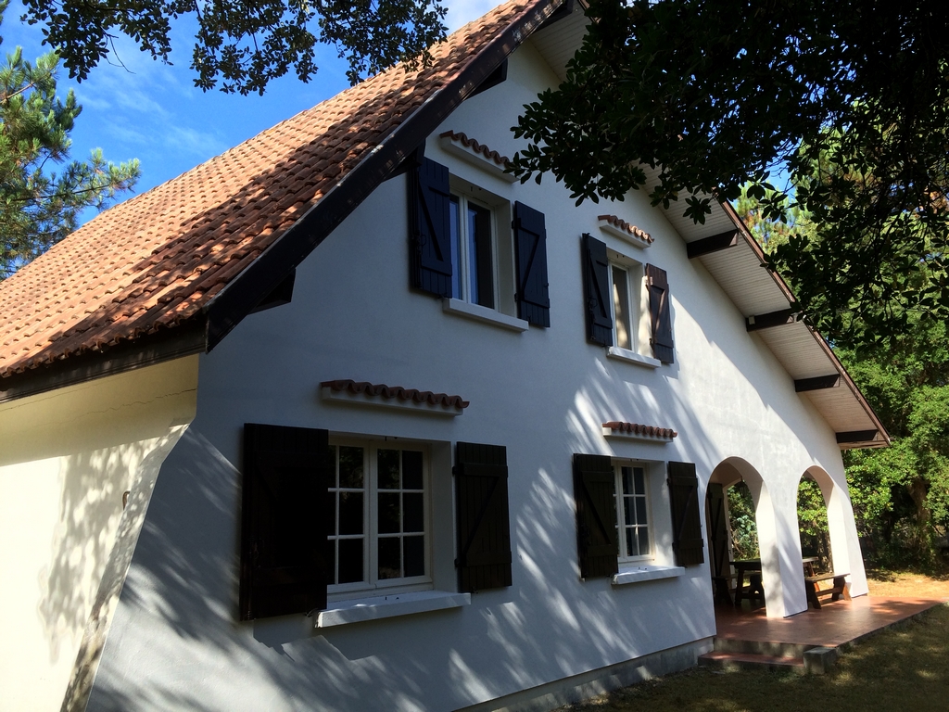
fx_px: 795
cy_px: 356
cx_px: 474
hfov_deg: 61.7
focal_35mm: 29
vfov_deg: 48.2
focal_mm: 4.15
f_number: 2.2
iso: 32
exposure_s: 1/954
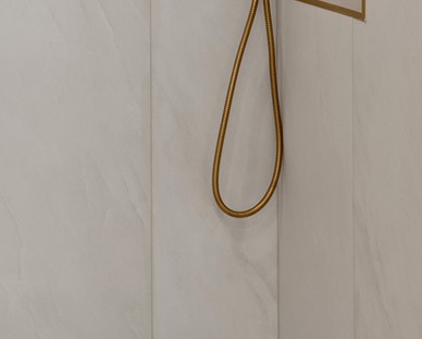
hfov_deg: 20.6
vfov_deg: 17.0
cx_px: -134
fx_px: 1050
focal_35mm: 84
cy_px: -126
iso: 200
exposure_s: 1/4
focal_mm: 16
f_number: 8
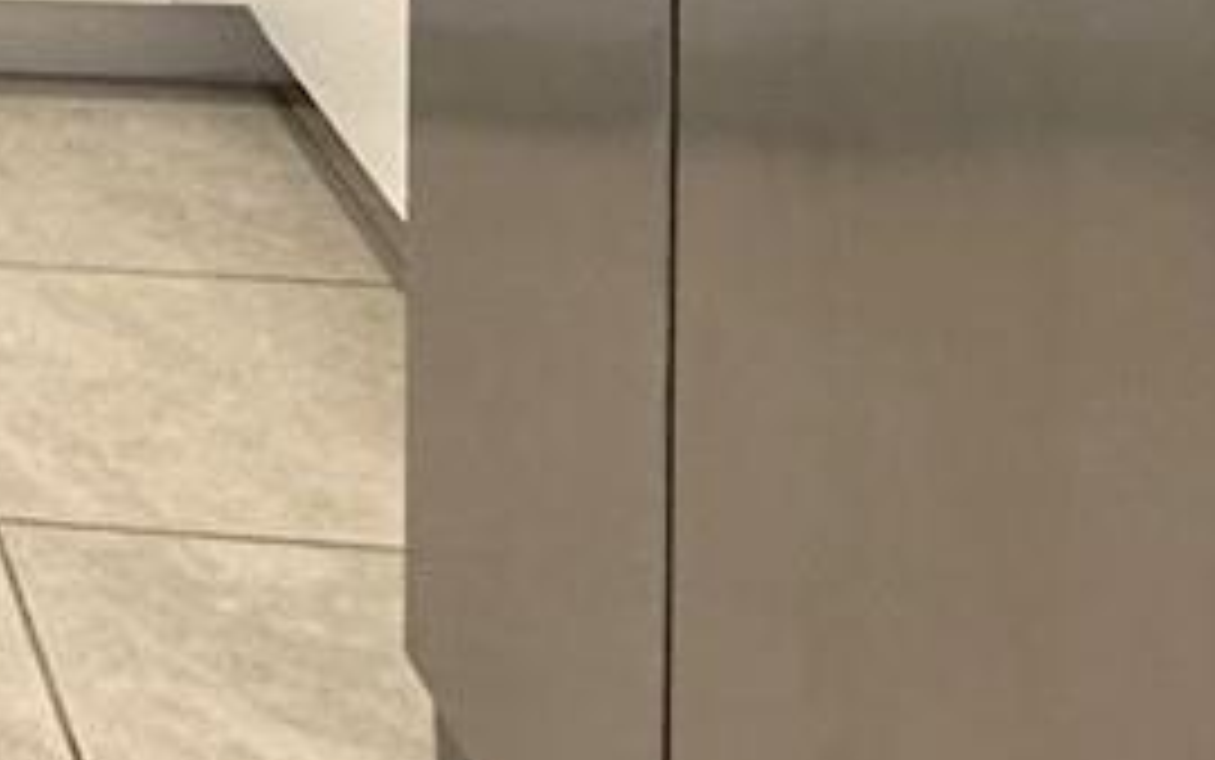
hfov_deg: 16.8
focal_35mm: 88
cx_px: -1296
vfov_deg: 12.6
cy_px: -859
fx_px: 2915
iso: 160
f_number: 2.2
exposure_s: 1/120
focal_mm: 2.22
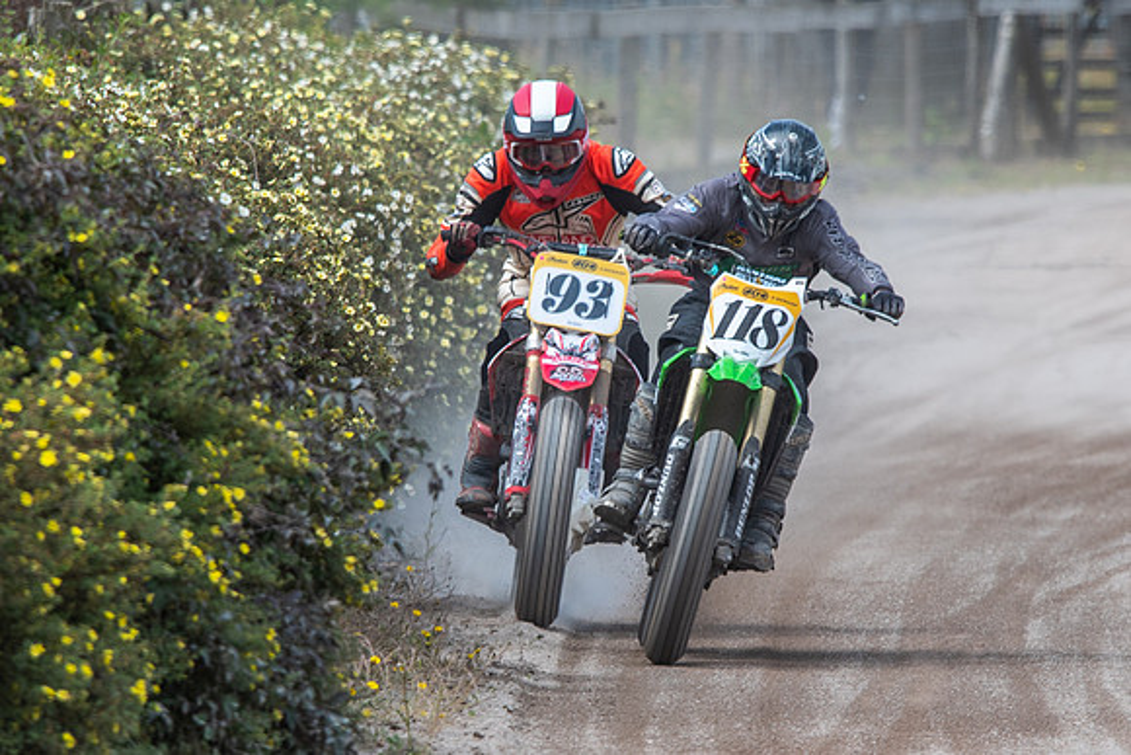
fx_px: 31422
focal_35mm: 1000
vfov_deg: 1.4
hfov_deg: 2.1
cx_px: 645
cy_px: 446
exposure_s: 1/320
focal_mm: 500
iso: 100
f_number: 8
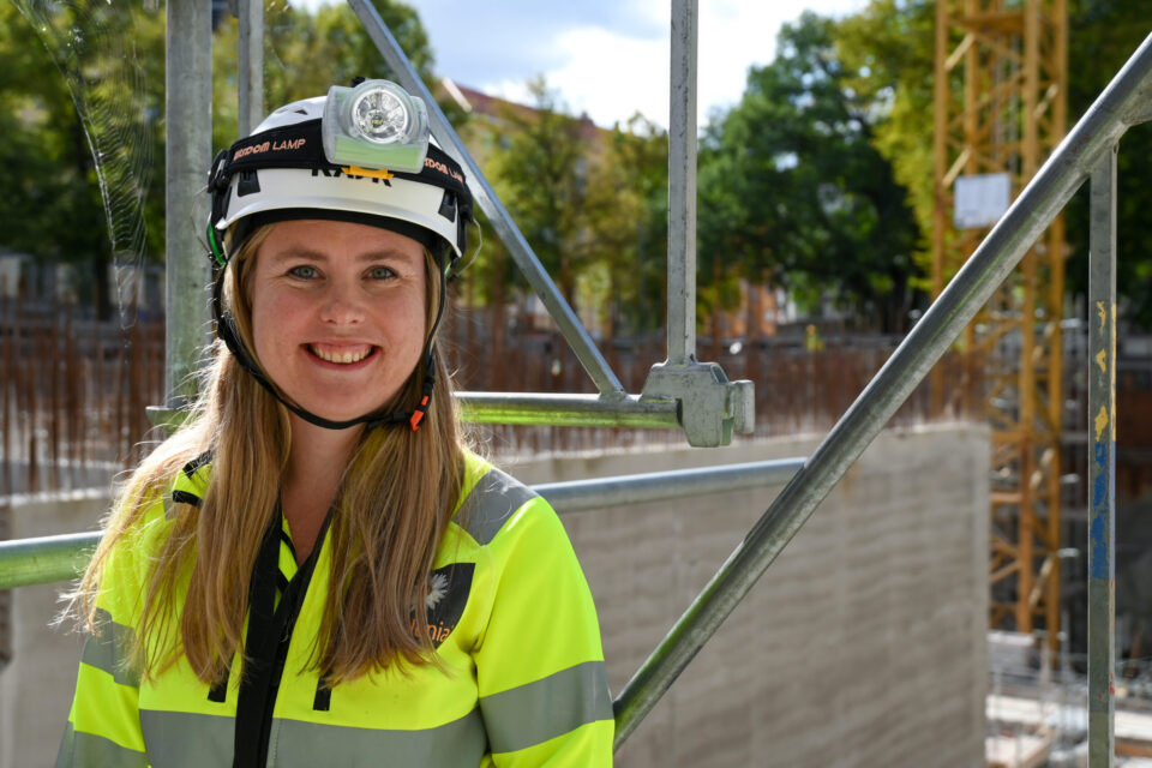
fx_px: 1344
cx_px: 576
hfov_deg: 46.4
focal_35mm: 42
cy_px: 384
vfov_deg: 31.9
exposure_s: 1/1000
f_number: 4
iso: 200
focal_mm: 28
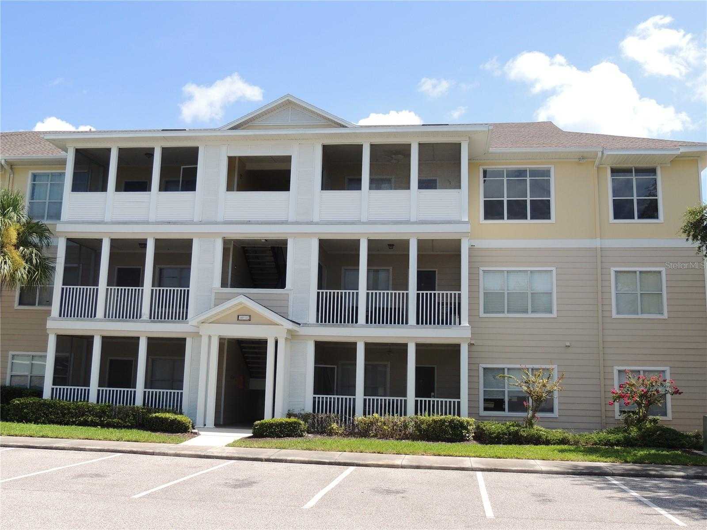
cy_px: 265
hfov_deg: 52.6
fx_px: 715
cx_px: 354
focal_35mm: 35
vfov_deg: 40.7
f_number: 3.3
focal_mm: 6.2
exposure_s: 1/800
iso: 100
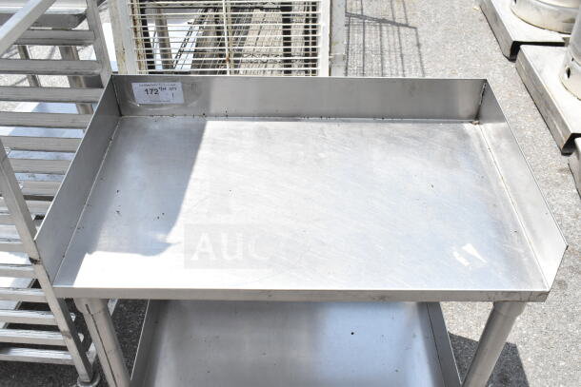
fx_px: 581
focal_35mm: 36
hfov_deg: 53.1
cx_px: 290
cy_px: 194
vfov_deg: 36.9
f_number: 14
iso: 1600
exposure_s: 1/800
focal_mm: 24
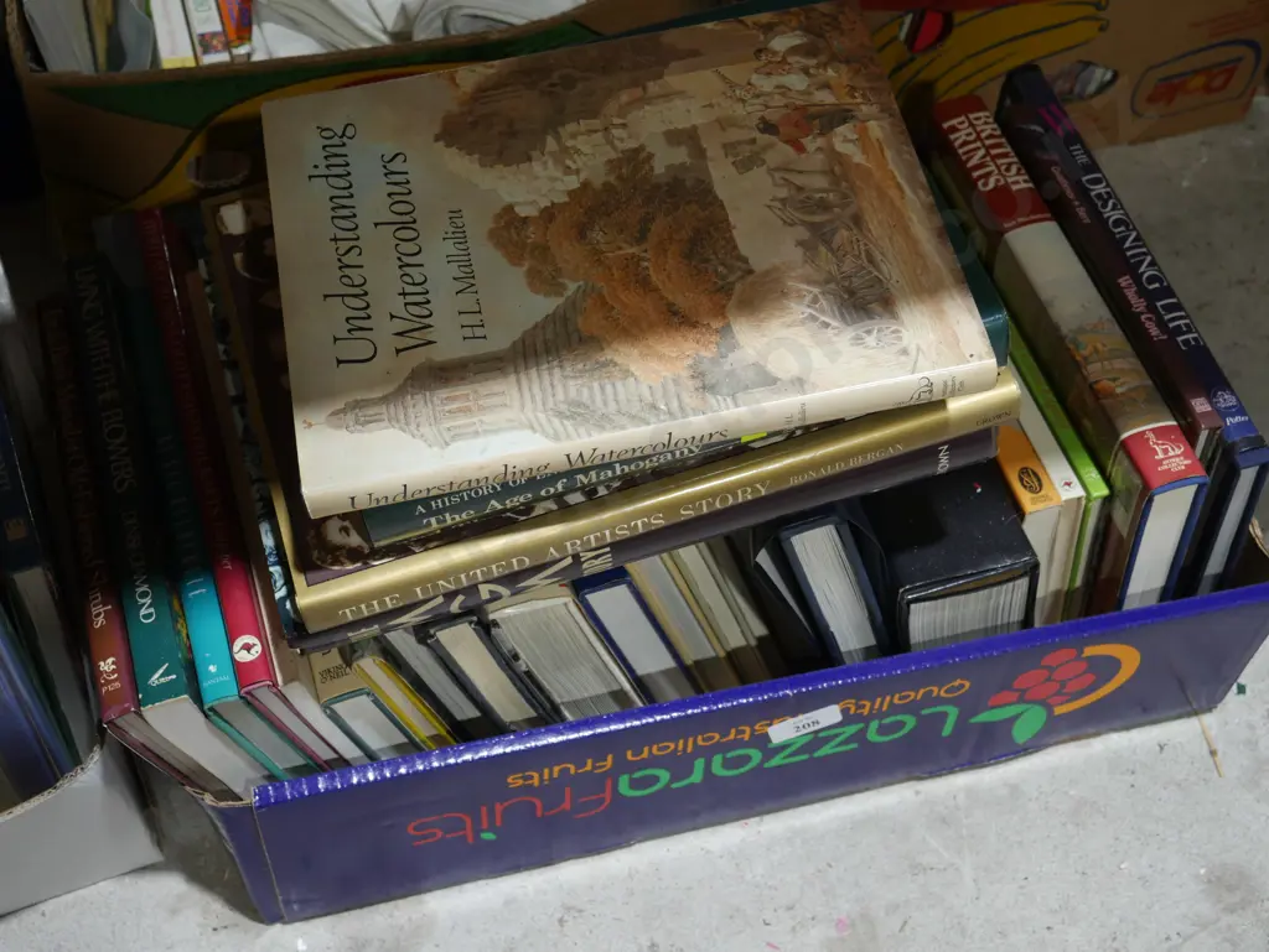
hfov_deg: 38.2
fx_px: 1834
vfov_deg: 29.1
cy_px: 476
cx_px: 634
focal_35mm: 50
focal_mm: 25
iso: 400
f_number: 5.3
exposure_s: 1/60
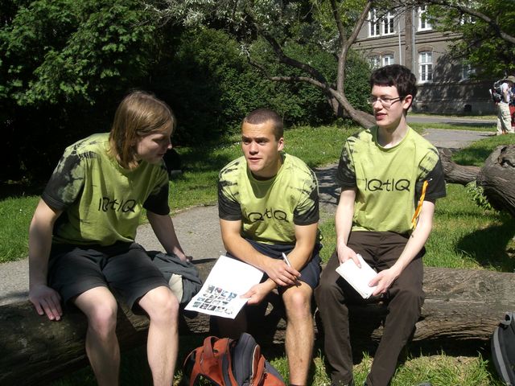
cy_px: 193
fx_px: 565
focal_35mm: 38
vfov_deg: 37.7
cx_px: 258
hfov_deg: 49.0
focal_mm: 6.3
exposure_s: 1/500
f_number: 4.4
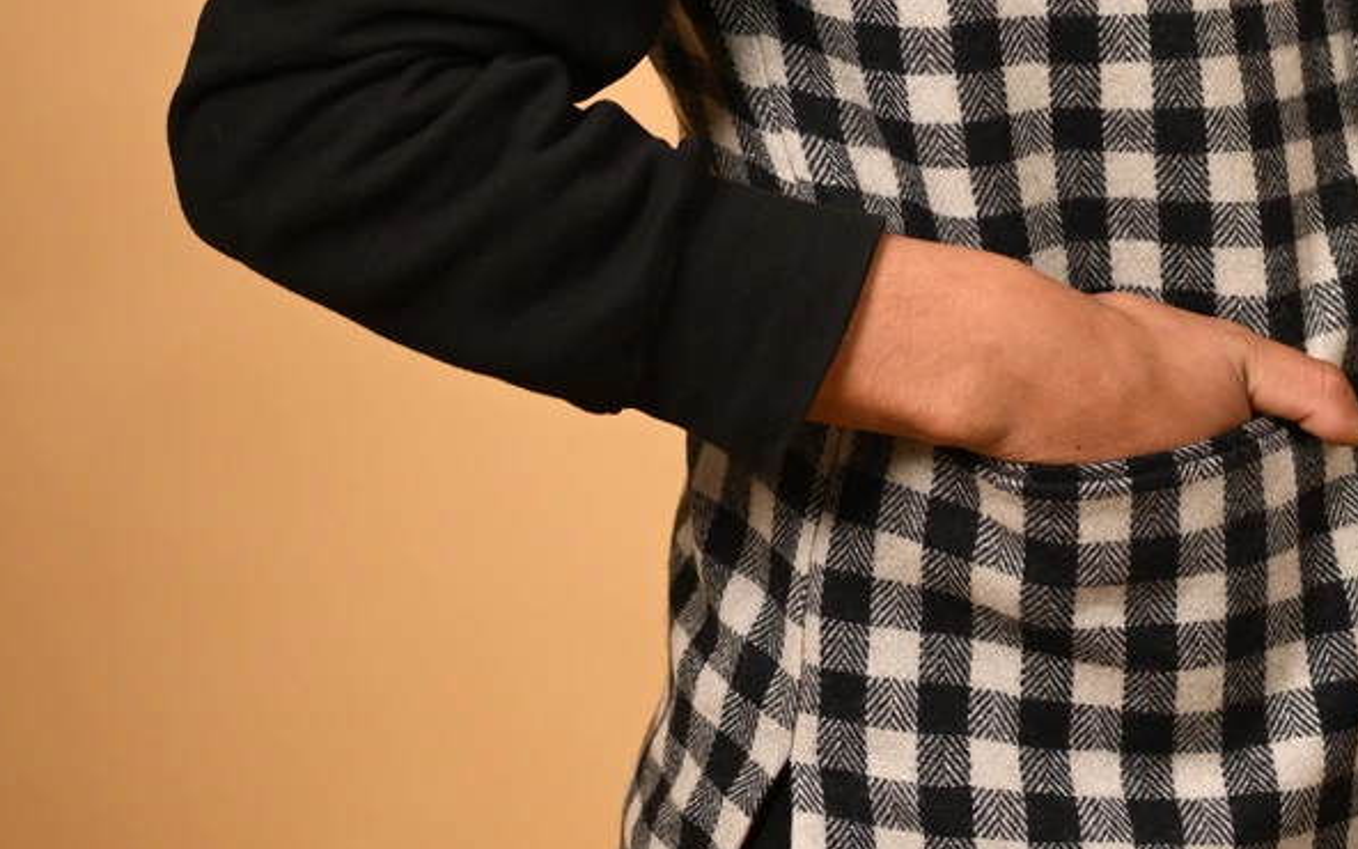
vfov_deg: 9.0
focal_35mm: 142
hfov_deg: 14.7
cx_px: 1021
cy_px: -351
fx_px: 5255
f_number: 2.2
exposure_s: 1/1250
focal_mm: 50
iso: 200
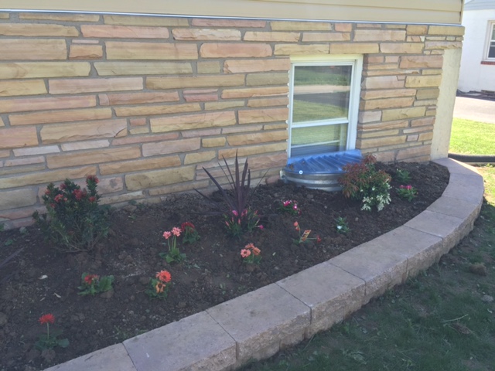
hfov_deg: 61.7
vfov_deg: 48.2
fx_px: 415
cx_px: 248
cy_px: 186
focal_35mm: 29
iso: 32
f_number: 2.2
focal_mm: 4.15
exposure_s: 1/206
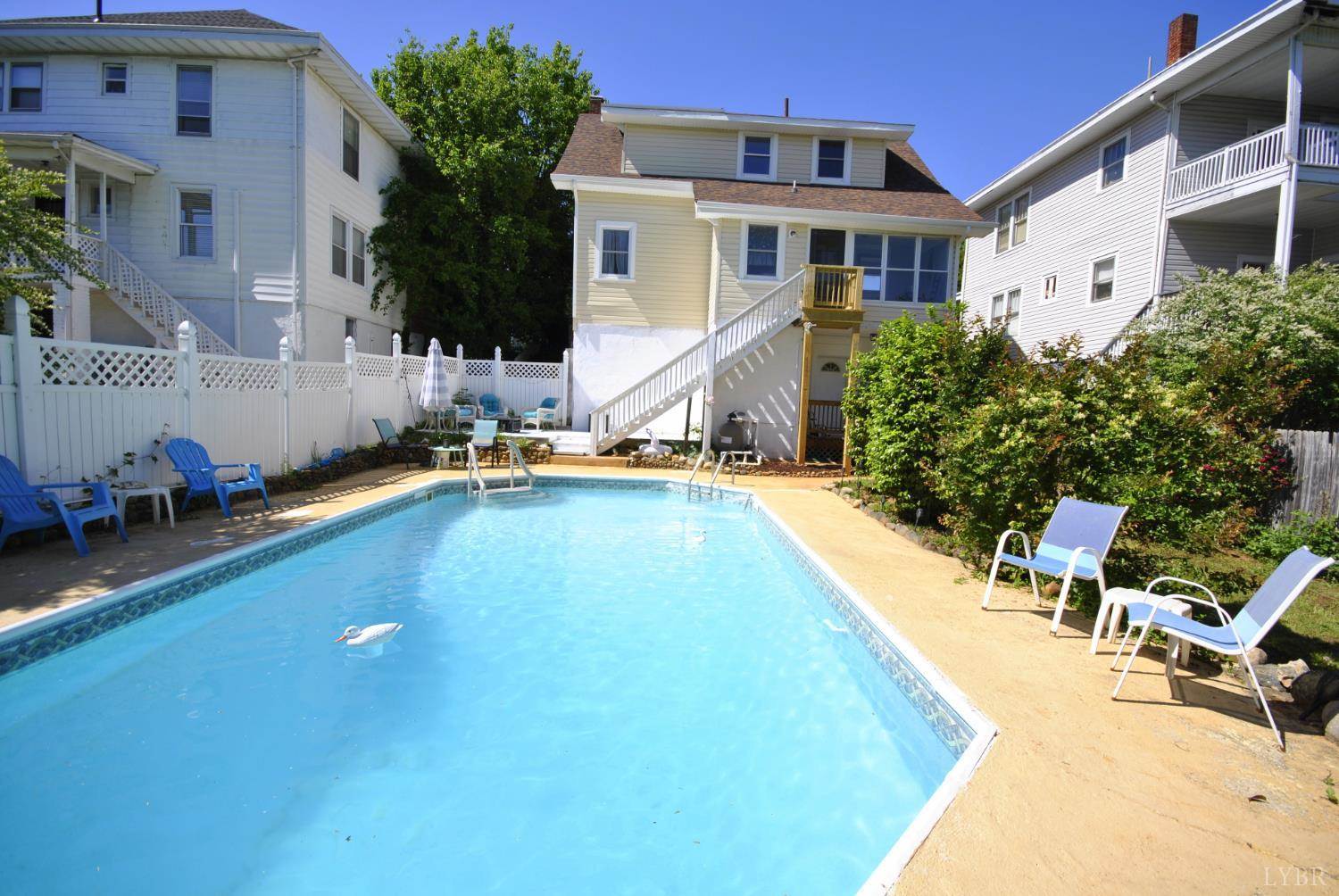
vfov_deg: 77.5
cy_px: 448
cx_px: 670
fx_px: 559
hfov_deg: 100.3
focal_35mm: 15
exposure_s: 1/250
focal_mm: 10
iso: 100
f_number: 8
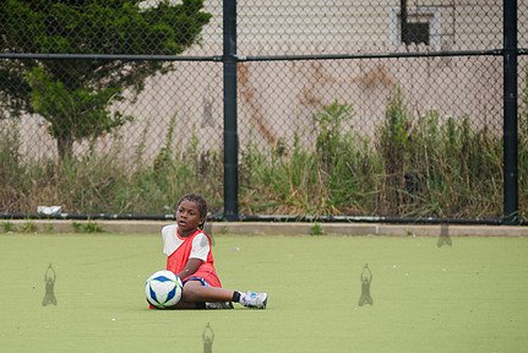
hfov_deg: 4.7
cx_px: 171
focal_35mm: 441
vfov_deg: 3.1
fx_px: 6472
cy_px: 268
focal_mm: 200
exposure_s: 1/1250
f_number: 3.5
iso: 250
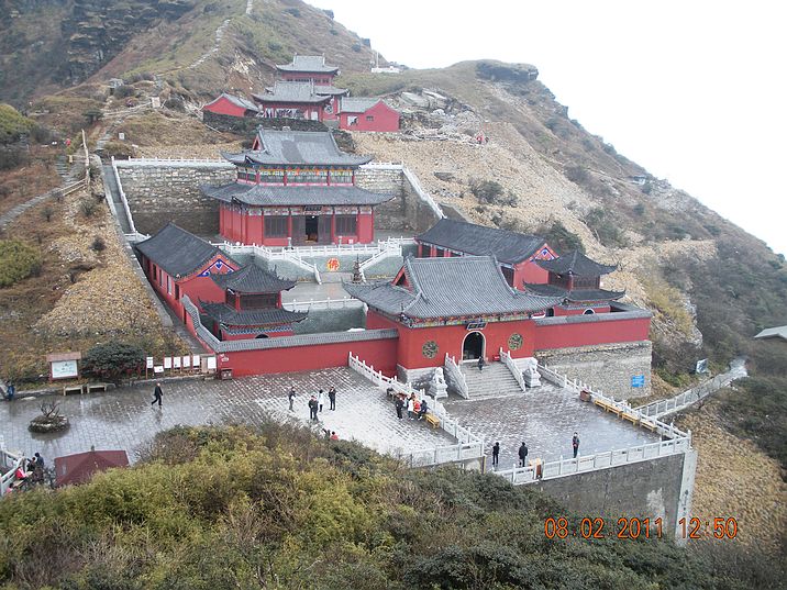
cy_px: 295
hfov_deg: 51.4
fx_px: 818
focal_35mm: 36
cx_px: 394
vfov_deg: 39.7
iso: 64
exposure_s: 1/142
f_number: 3.5
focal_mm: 6.3
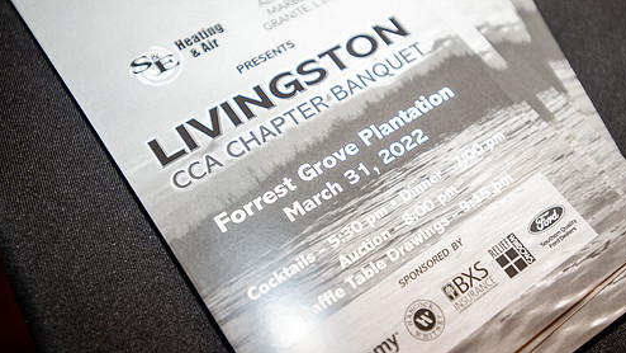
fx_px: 714
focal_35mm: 43
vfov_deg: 27.7
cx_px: 362
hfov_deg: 47.2
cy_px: 152
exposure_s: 1/60
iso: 500
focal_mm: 35
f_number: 2.8
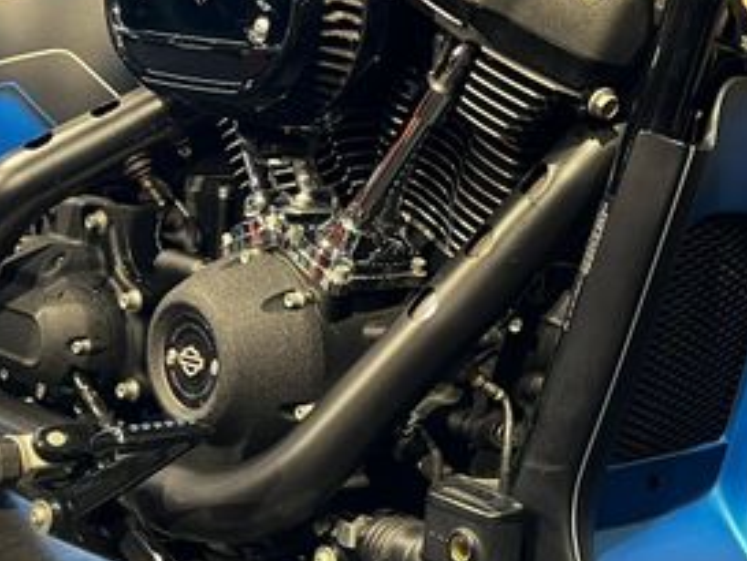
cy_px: 312
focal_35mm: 61
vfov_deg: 24.0
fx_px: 1317
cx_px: 851
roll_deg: +0.7
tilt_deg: -21.3
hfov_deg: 28.4
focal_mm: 5.1
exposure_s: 1/50
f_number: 1.6
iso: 400
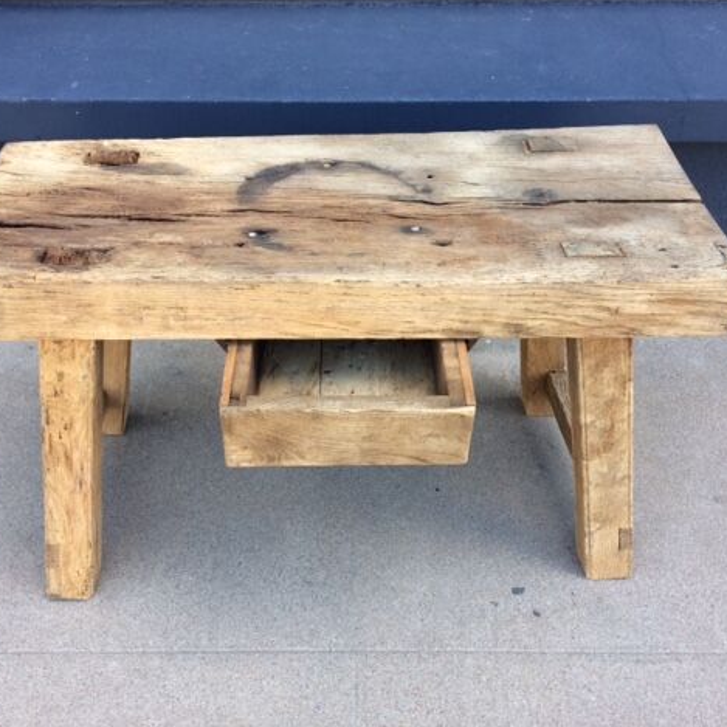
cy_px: 357
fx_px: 832
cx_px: 349
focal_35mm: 35
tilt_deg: -39.8
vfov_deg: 47.2
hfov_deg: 47.2
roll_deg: -0.9
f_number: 2.2
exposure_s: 1/122
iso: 32
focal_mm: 4.15
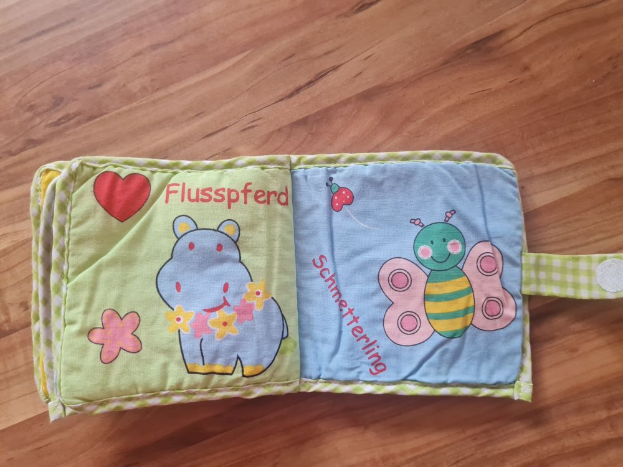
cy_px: 234
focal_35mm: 26
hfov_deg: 67.3
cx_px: 312
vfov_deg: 53.1
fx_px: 468
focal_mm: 5.4
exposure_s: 1/50
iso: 400
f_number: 1.8
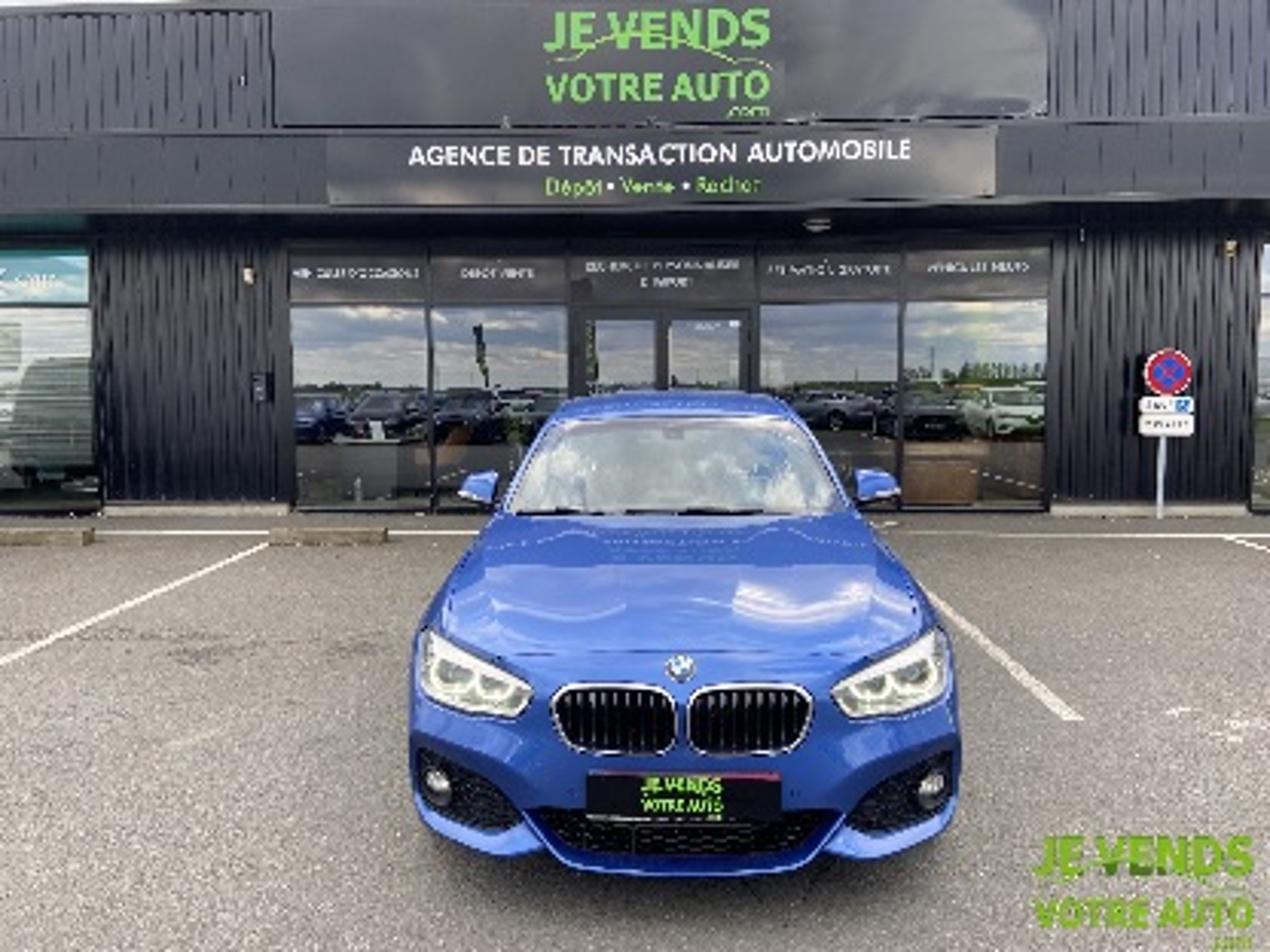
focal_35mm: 26
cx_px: 635
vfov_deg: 53.1
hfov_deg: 67.3
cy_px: 476
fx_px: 954
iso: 32
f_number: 1.8
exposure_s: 1/393
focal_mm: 4.25
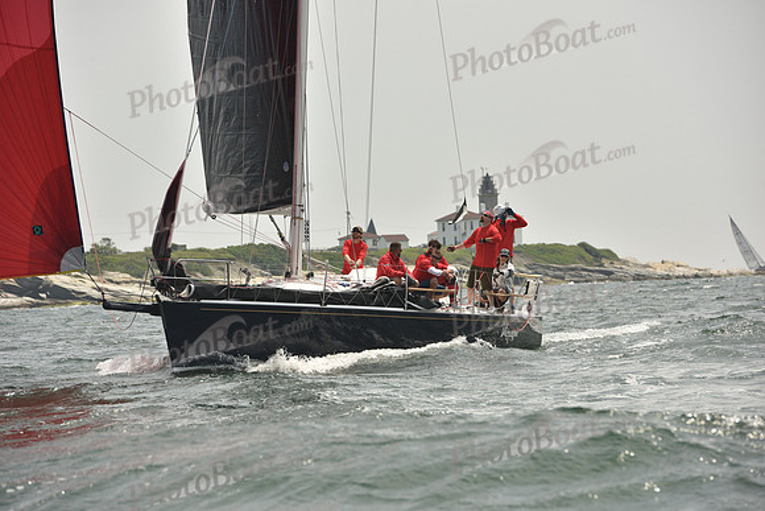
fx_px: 4251
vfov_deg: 6.9
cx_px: 382
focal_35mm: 200
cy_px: 256
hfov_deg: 10.3
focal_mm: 200
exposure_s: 1/1600
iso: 400
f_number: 9
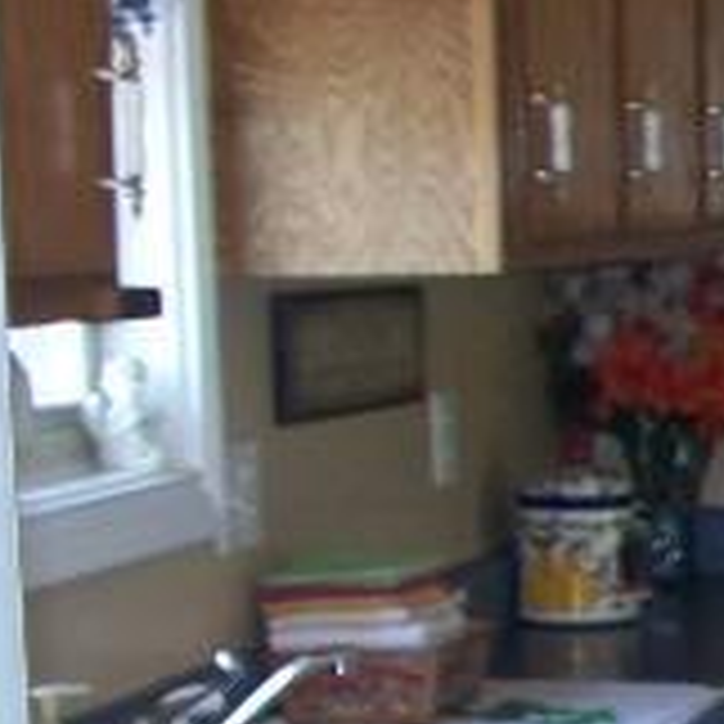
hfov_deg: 9.7
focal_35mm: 158
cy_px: 585
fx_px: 3739
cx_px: 1767
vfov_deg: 11.0
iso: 200
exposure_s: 1/60
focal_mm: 7.54
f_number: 2.8
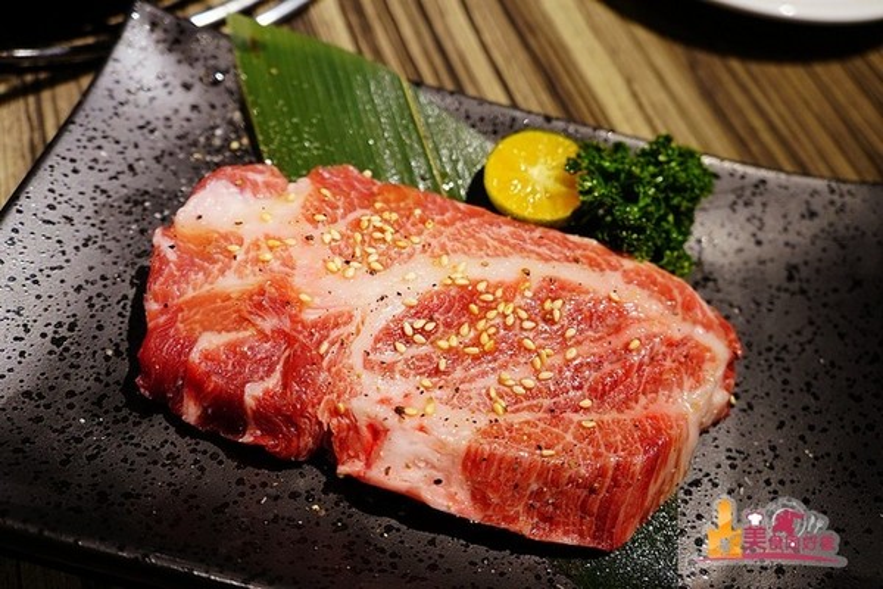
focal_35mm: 34
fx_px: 846
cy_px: 294
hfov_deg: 55.1
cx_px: 442
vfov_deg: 38.4
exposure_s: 1/60
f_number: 4
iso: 640
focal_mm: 23
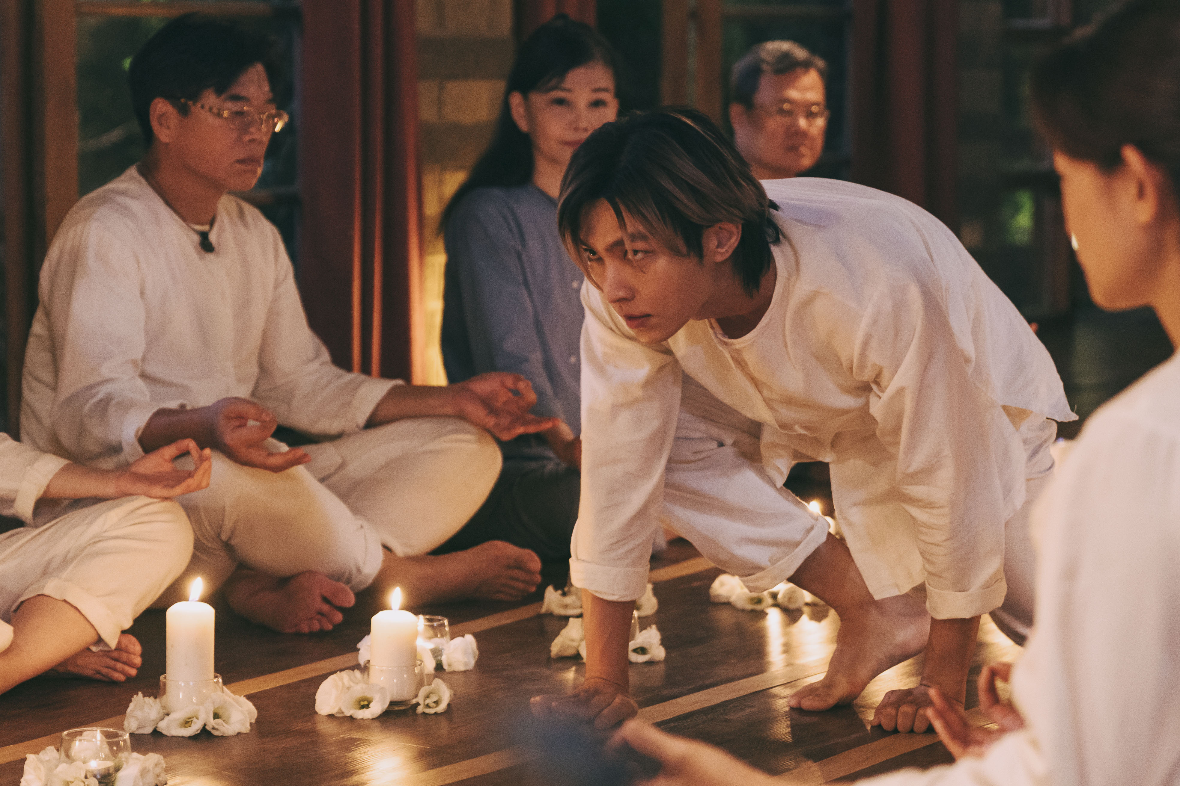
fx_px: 3441
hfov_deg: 19.5
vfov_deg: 13.0
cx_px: 590
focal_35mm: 105
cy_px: 393
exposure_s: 1/80
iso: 2500
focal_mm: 70
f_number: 2.8
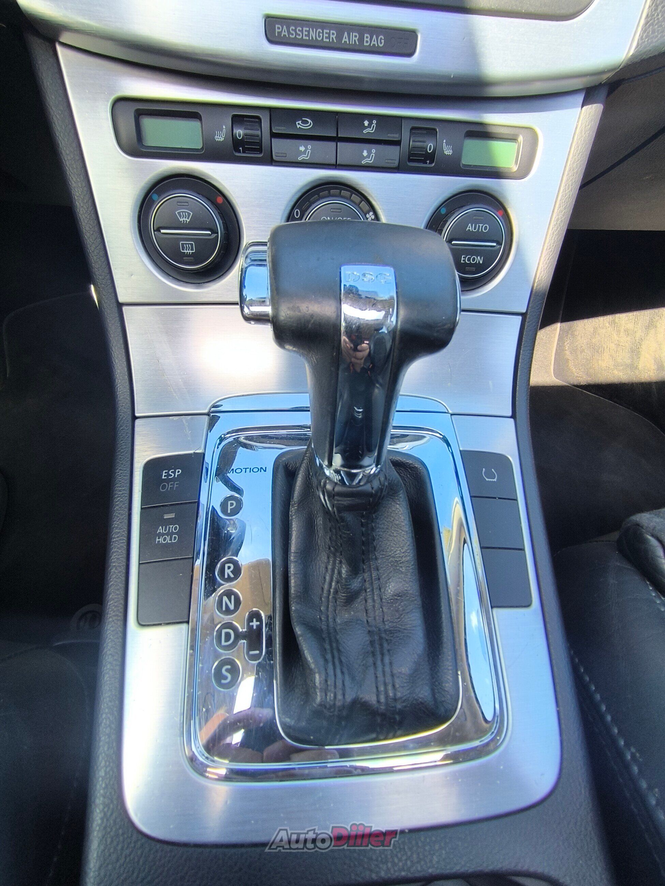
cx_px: 332
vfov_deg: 94.5
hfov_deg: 78.1
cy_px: 443
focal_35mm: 16
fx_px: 410
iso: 50
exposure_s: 1/143
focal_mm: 1.65
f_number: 2.2
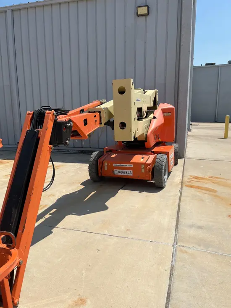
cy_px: 154
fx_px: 231
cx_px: 116
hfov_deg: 53.1
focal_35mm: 26
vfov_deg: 67.3
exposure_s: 1/6173
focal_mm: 5.1
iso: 50
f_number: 1.6
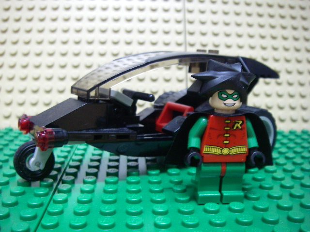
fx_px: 340
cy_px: 116
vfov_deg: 37.7
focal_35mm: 38
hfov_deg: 49.0
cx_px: 155
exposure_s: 1/4
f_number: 3.3
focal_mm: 6.3
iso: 250
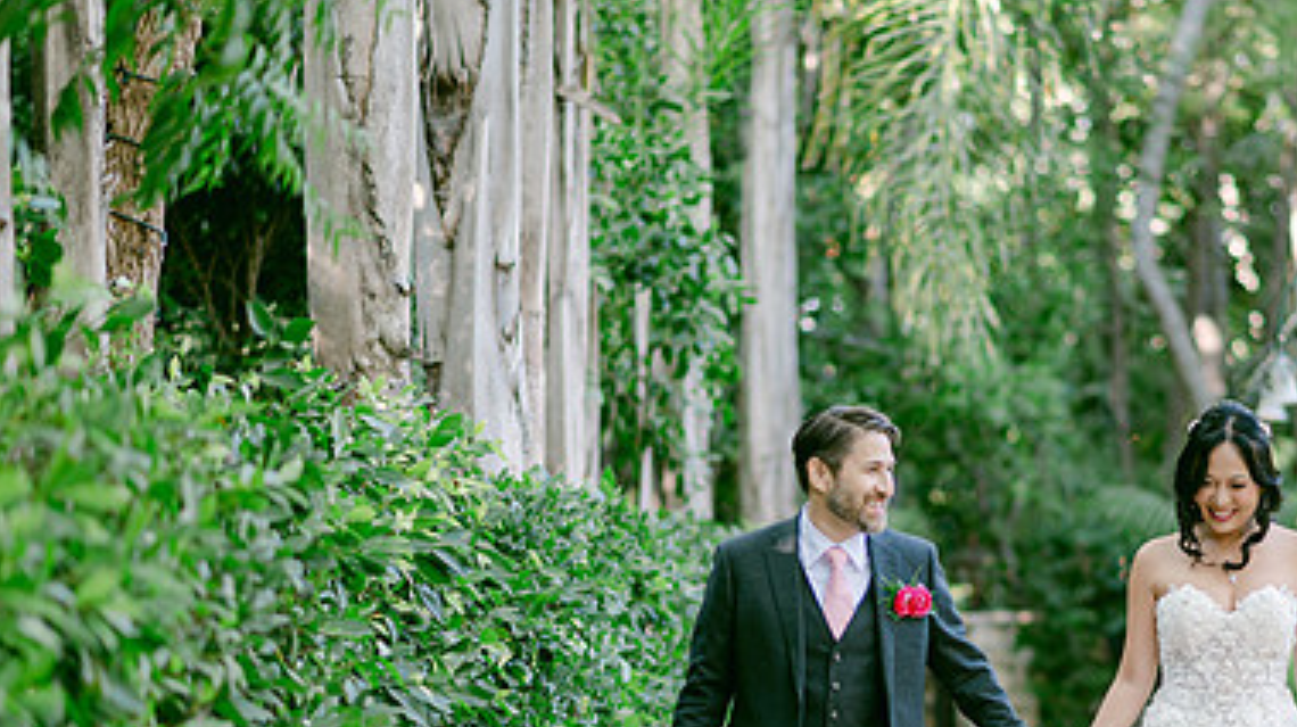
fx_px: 4673
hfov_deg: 15.7
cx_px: 959
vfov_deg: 8.9
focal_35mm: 136
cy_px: 614
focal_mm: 85
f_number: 2
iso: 110
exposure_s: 1/125
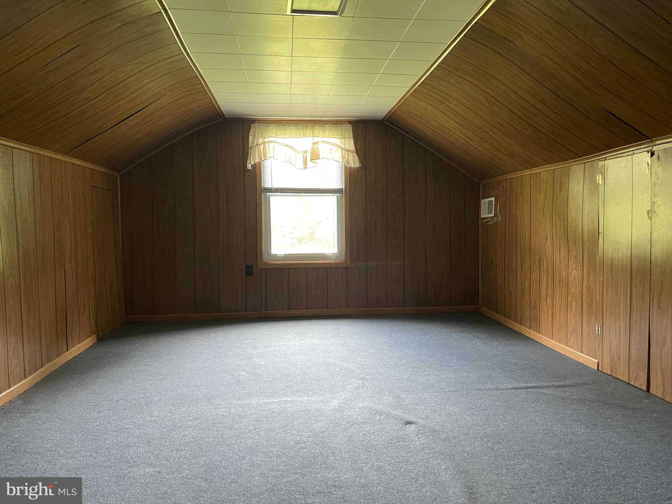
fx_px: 505
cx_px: 336
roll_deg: +0.5
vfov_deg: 53.1
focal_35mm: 26
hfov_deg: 67.3
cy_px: 252
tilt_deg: -3.6
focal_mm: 5.1
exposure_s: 1/60
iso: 320
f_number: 1.6
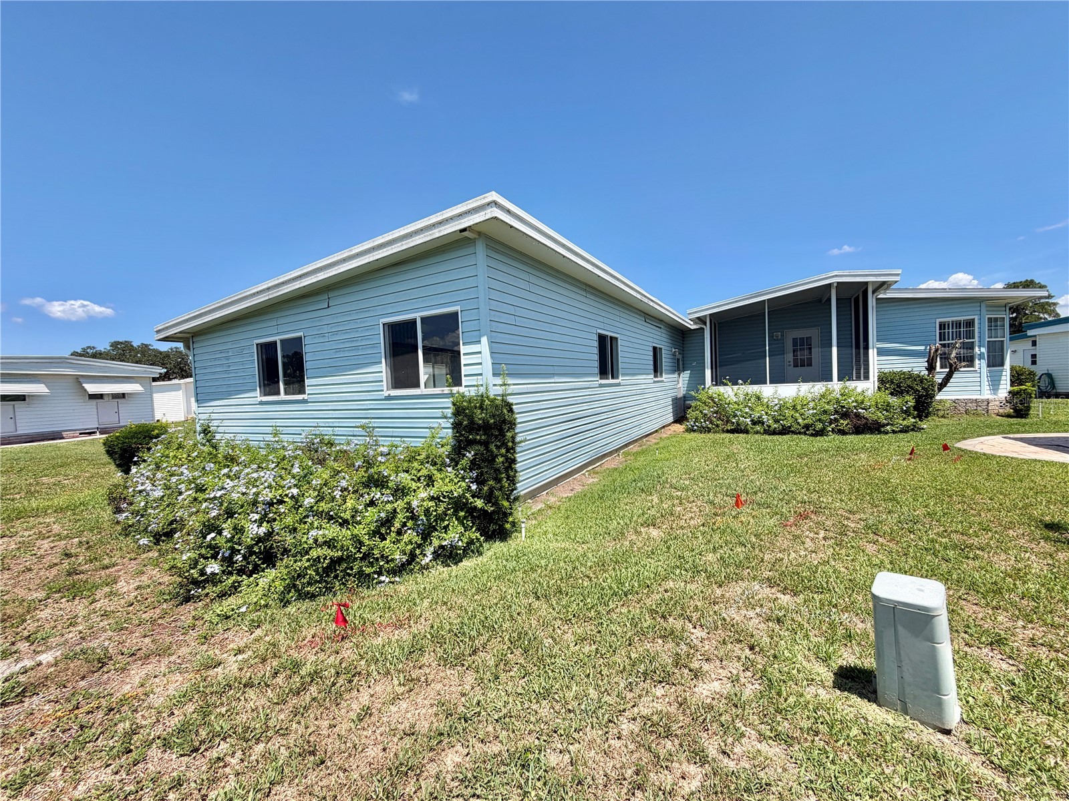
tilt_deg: -1.9
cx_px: 534
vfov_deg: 85.7
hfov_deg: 102.1
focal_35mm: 14
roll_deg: +3.3
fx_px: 432
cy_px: 400
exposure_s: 1/789
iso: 20
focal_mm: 2.22
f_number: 2.2
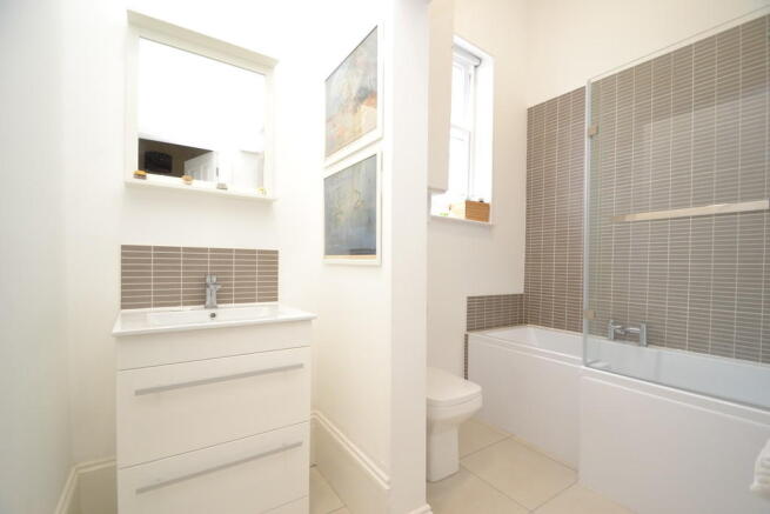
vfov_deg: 77.4
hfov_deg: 100.4
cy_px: 257
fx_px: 321
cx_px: 385
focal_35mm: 15
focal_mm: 10
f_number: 4.5
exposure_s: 1/80
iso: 400
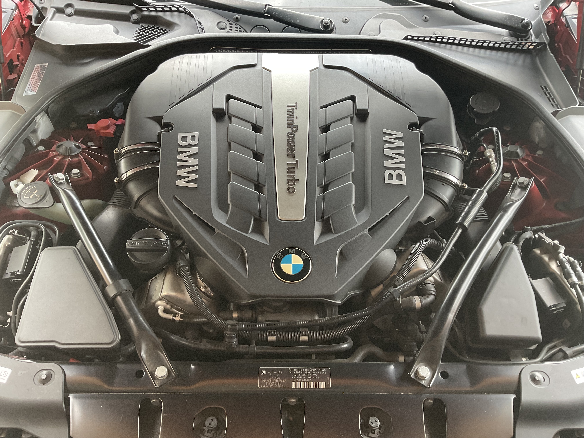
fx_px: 489
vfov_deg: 48.2
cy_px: 219
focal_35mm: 29
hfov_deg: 61.7
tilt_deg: -51.0
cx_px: 292
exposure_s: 1/60
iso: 50
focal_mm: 3
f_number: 1.8
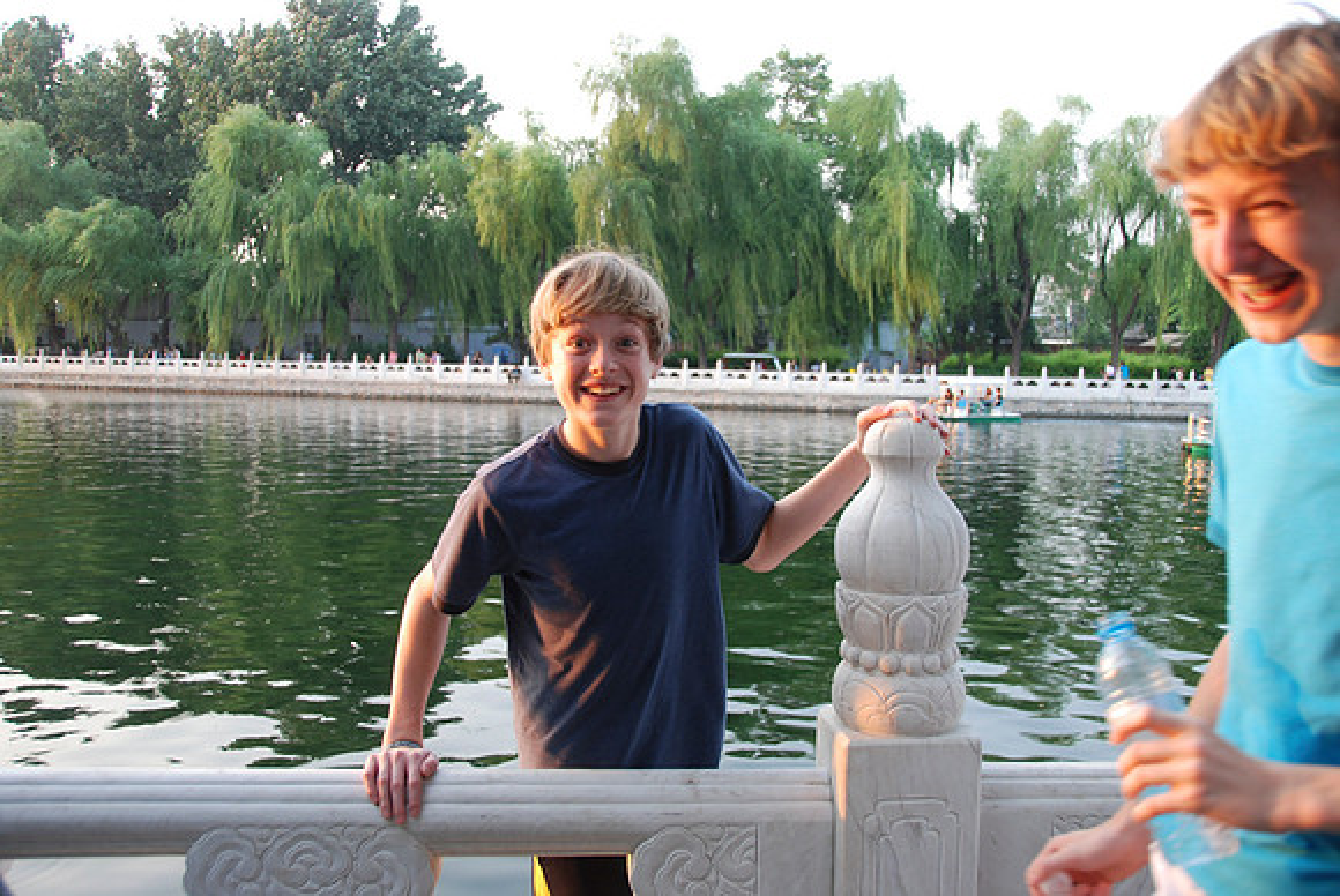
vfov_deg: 40.1
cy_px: 448
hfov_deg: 57.2
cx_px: 670
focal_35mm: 33
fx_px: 1230
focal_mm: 22
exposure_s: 1/50
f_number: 3.8
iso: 200
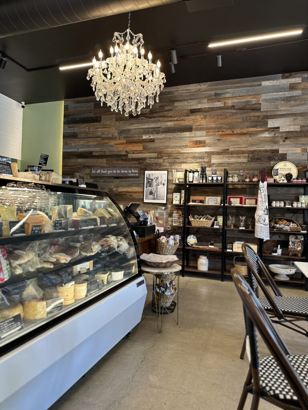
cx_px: 154
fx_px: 285
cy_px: 205
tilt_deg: +0.7
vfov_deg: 71.6
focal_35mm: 24
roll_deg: -2.7
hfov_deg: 56.8
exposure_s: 1/120
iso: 160
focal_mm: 6.86
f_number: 1.78
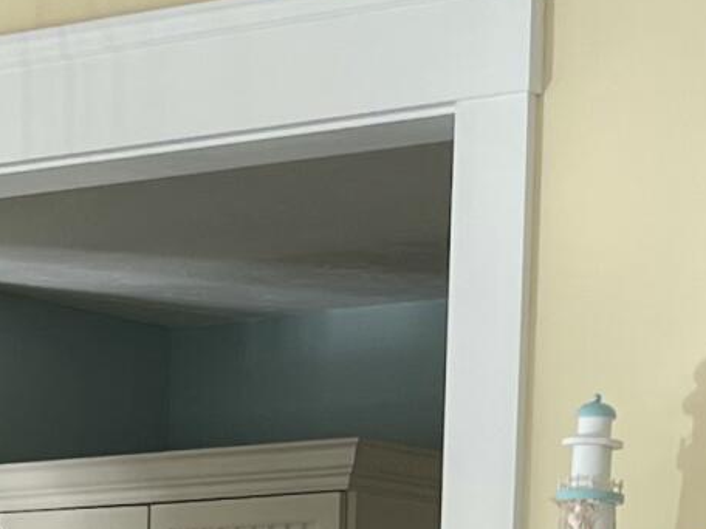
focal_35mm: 171
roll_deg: -1.3
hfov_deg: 11.5
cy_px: 1026
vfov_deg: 8.3
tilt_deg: -3.0
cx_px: 54
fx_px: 3488
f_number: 1.5
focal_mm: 5.7
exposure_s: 1/121
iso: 40
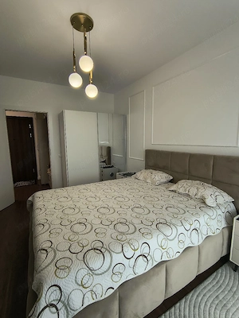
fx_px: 110
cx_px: 120
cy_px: 159
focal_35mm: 12
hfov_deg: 94.5
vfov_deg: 110.5
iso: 135
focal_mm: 2.13
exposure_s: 1/50
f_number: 2.2
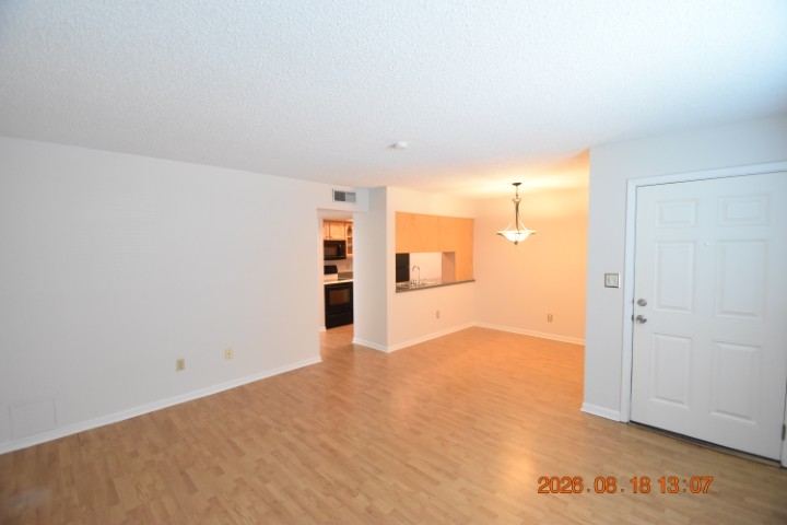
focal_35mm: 15
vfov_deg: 77.3
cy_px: 262
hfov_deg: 100.4
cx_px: 394
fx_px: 328
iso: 2500
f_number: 3.5
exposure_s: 1/60
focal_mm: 10
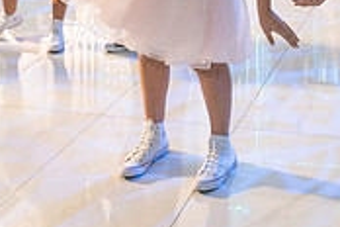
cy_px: -101
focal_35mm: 80
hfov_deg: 24.3
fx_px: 755
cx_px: 332
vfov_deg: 15.8
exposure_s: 1/160
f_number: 4.5
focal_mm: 24
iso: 640
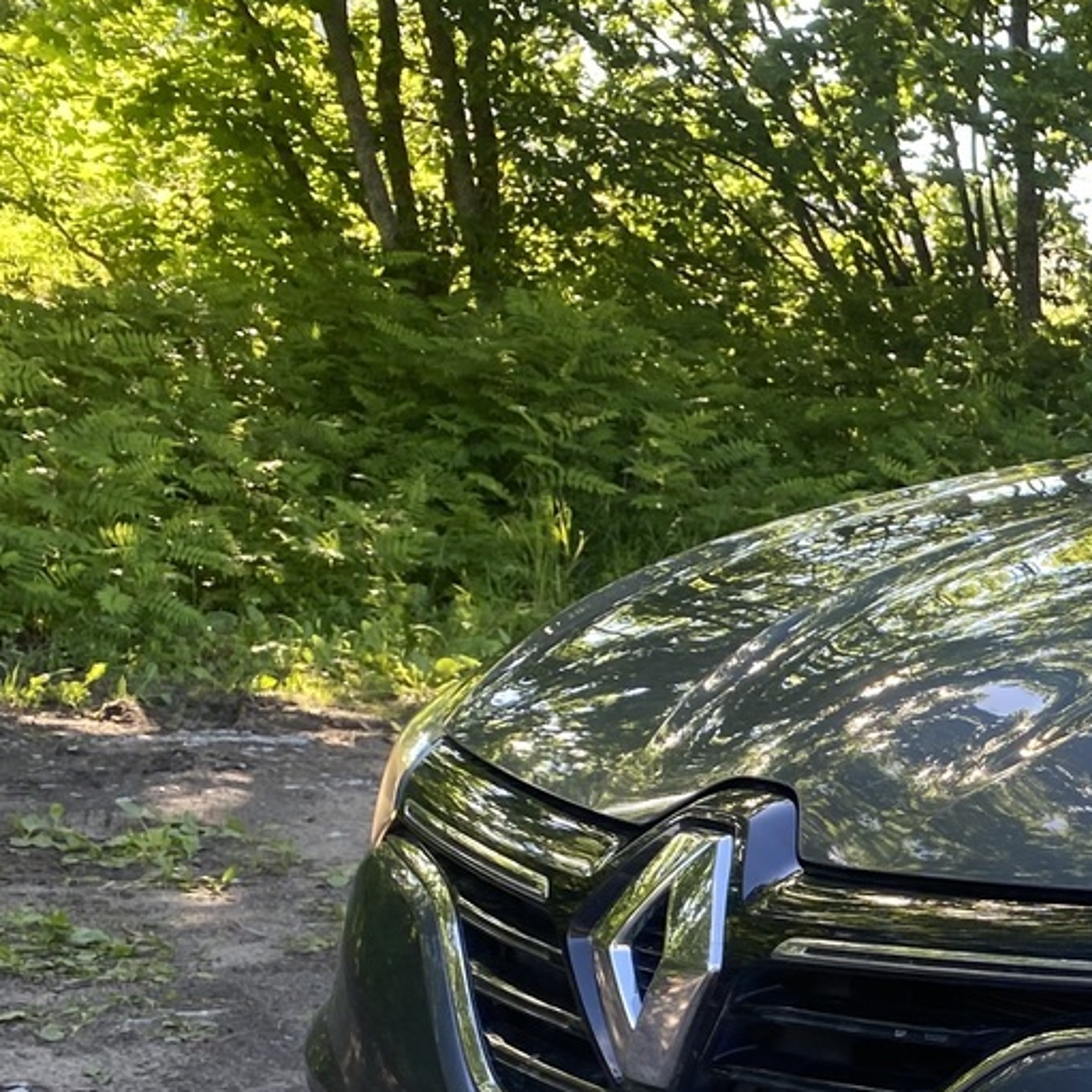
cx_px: 1519
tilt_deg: -15.5
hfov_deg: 21.2
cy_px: 1118
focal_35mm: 72
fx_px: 2570
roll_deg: -3.1
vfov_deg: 22.9
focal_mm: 4.25
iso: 32
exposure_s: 1/121
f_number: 1.8
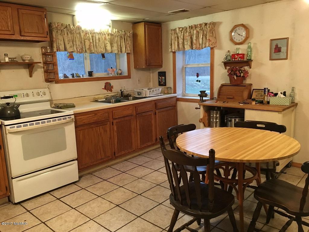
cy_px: 116
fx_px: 259
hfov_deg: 61.7
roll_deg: +2.2
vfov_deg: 48.2
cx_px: 154
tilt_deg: -10.2
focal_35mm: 29
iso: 200
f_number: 2.2
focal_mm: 4.15
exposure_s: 1/24
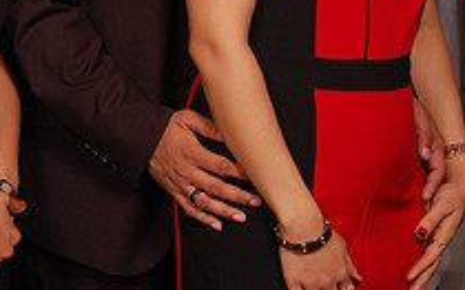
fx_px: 1495
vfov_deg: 10.8
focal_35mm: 118
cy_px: -100
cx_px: -133
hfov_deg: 16.7
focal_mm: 28
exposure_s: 1/200
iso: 400
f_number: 5.6
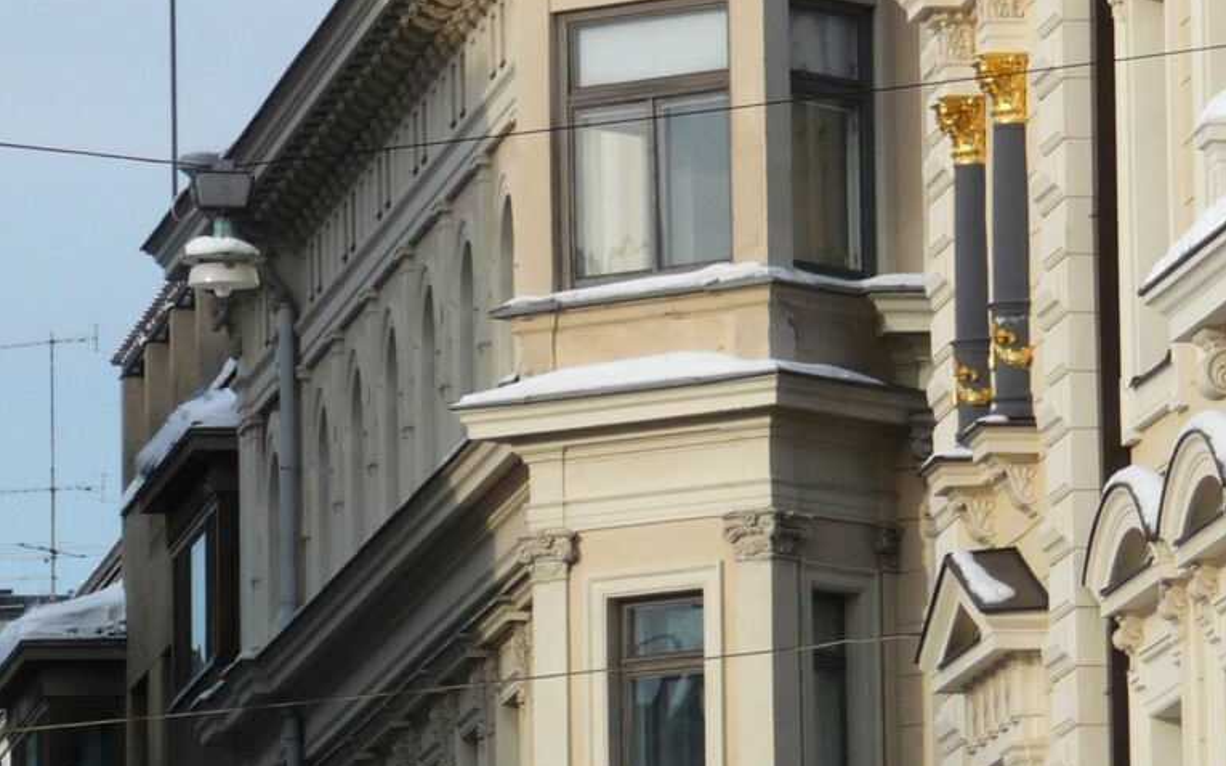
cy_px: 221
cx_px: 614
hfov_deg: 4.4
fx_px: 15836
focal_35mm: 474
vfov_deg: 2.8
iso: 100
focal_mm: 34.2
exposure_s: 1/500
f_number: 4.8
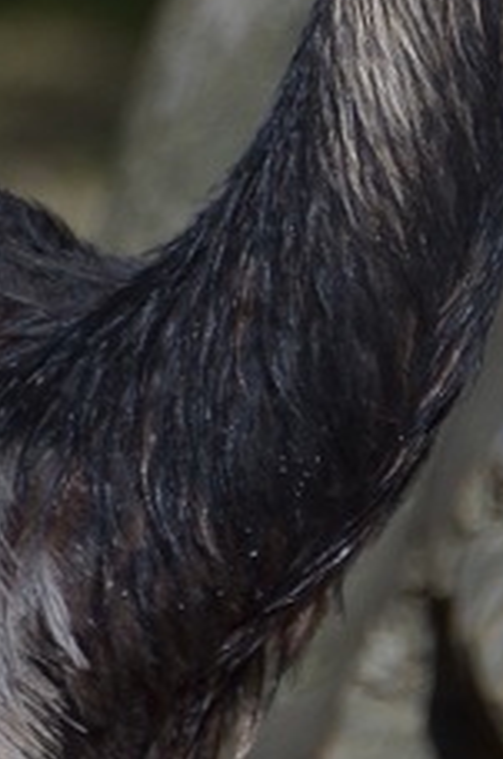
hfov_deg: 0.7
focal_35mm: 2018
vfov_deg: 1.0
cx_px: 296
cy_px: -639
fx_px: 42485
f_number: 8
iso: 100
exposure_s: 1/200
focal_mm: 300
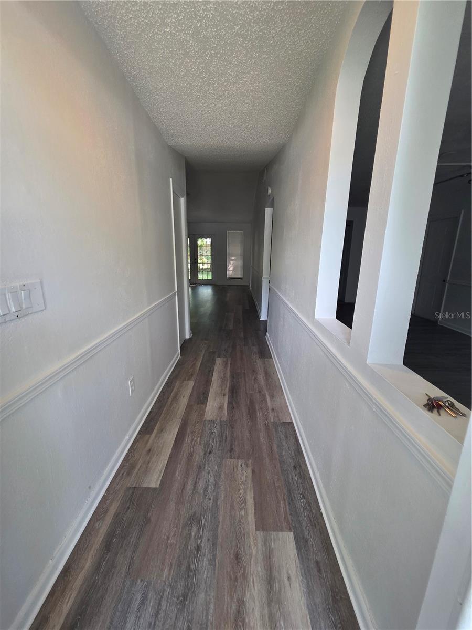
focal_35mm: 13
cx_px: 236
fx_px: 236
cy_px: 315
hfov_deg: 89.9
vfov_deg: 106.2
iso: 200
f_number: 1.9
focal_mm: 2.2
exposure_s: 1/120
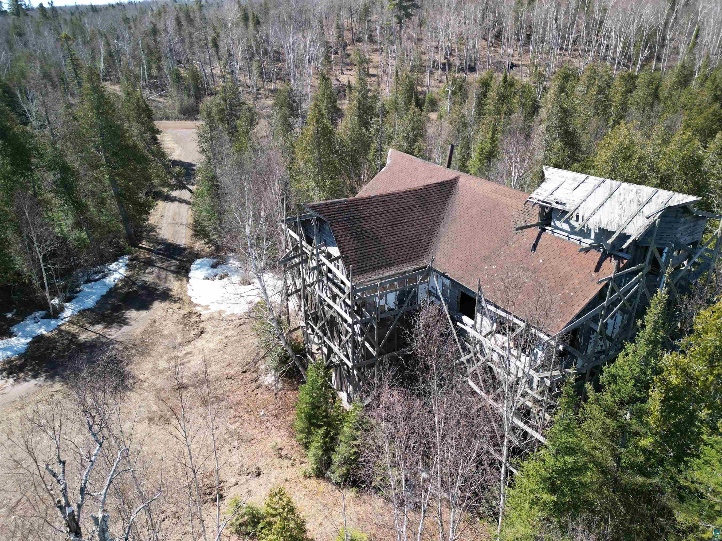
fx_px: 501
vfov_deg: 56.8
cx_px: 361
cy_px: 270
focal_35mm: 24
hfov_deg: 71.6
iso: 140
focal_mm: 6.72
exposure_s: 1/125
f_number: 1.7
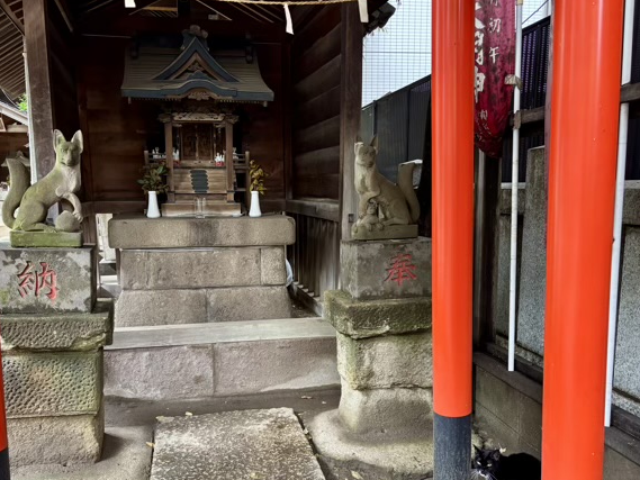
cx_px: 283
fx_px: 592
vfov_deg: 43.9
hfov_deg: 56.7
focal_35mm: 32
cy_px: 288
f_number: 1.6
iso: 160
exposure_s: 1/60
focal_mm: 5.96
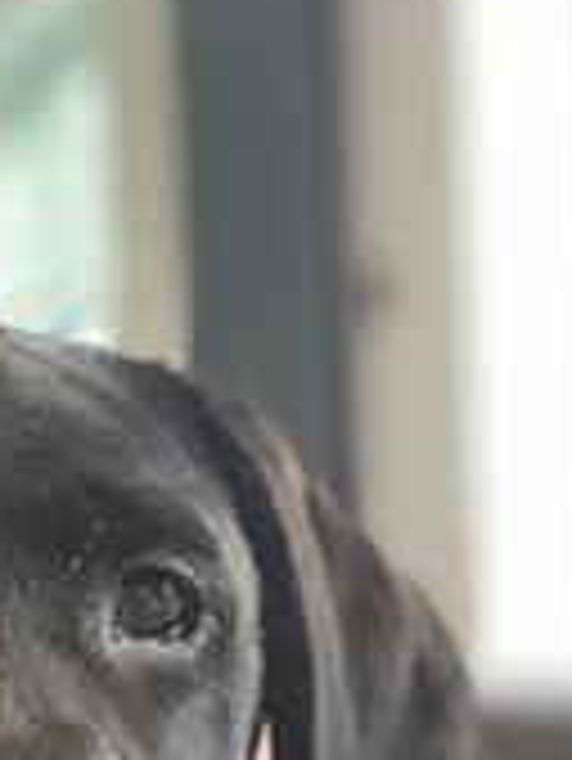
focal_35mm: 80
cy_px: 693
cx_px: 54
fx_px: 1760
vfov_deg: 23.7
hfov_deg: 18.2
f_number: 2.2
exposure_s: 1/28
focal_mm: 2.71
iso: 800
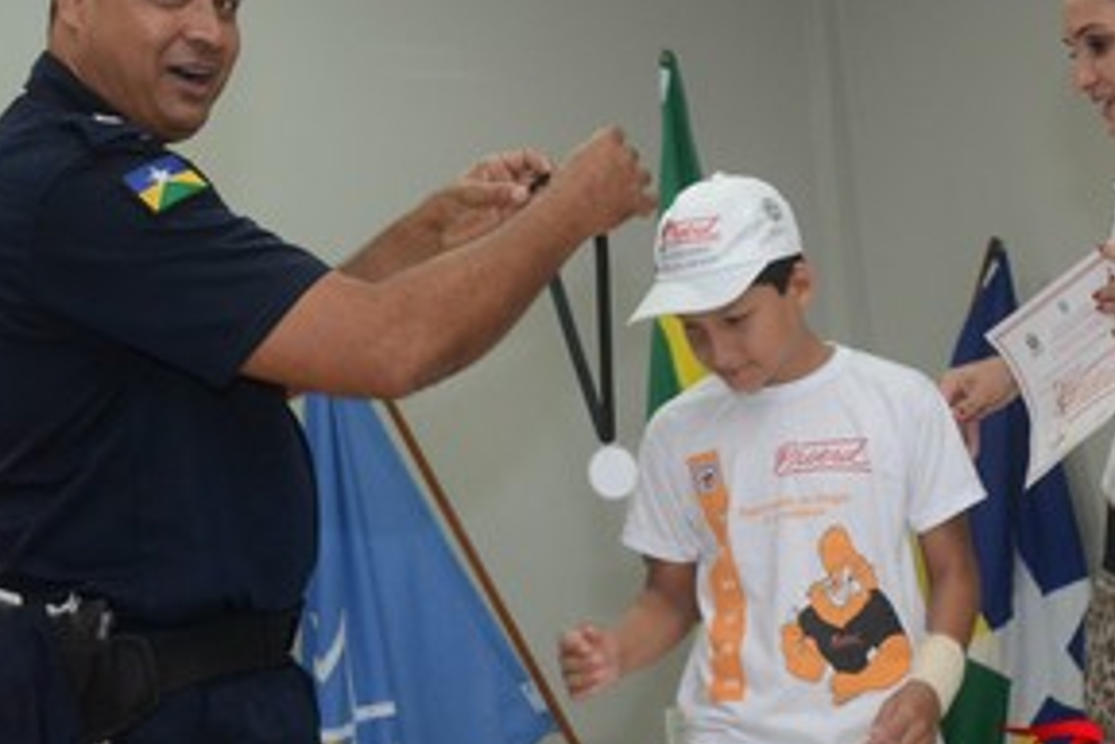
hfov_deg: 26.9
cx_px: 658
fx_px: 2323
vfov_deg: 18.2
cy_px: 384
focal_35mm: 75
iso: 1600
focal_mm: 32
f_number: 4.2
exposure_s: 1/100
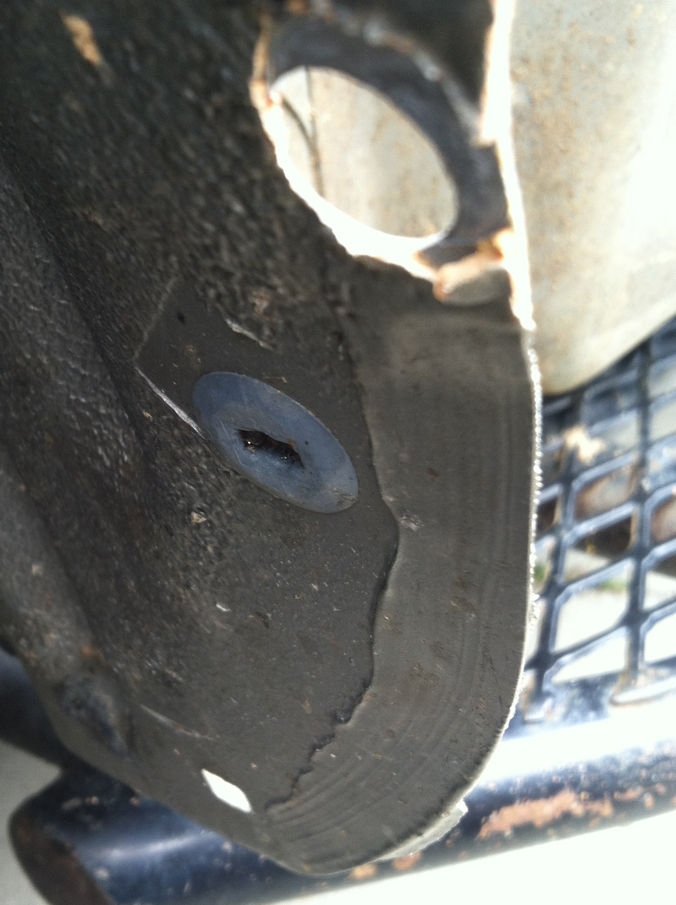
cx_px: 267
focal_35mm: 47
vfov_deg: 40.4
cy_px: 517
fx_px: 1227
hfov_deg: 30.7
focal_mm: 3.85
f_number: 2.8
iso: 80
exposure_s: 1/30
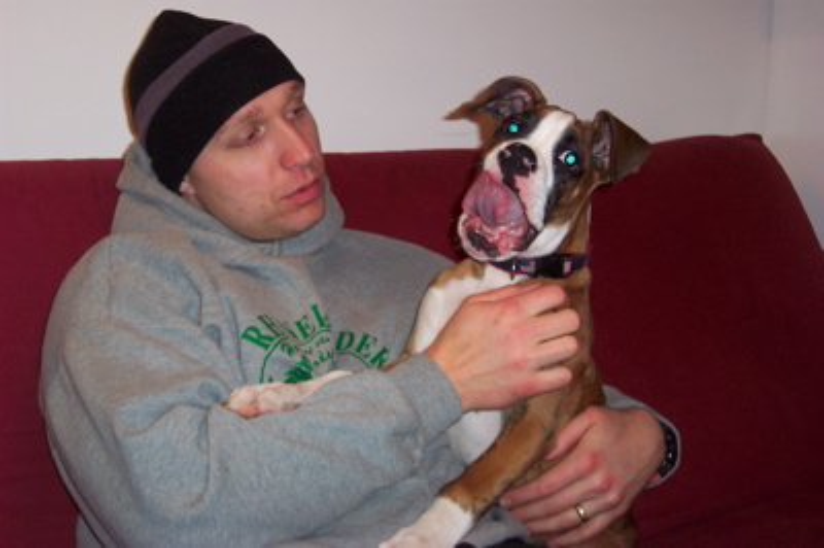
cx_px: 412
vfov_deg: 26.4
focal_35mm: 51
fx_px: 1166
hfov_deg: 38.9
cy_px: 274
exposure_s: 1/45
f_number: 3.4
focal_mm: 10.7
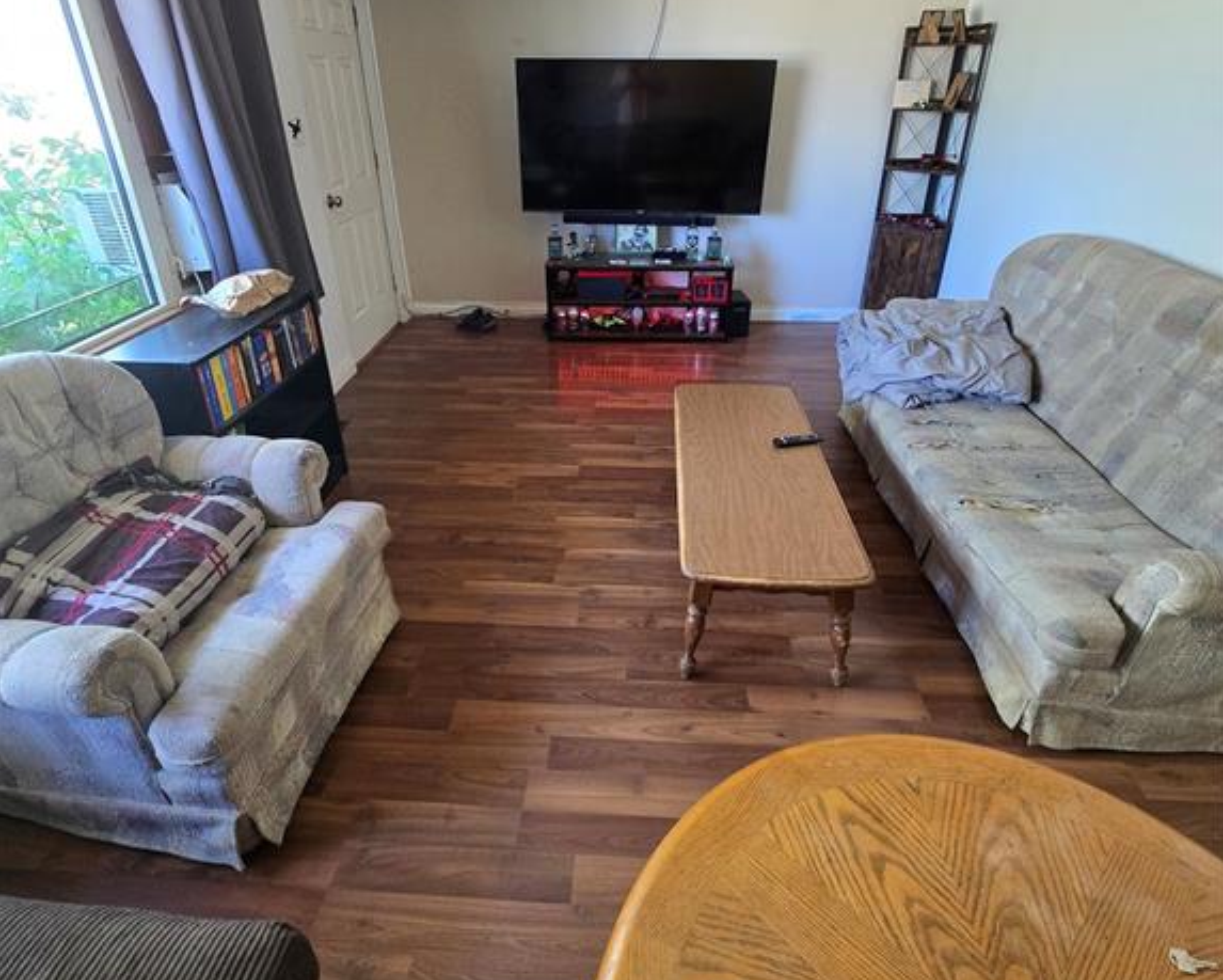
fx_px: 616
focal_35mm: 17
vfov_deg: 76.7
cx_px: 613
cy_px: 427
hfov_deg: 89.6
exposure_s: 1/60
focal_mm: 2.2
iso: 500
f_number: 2.2
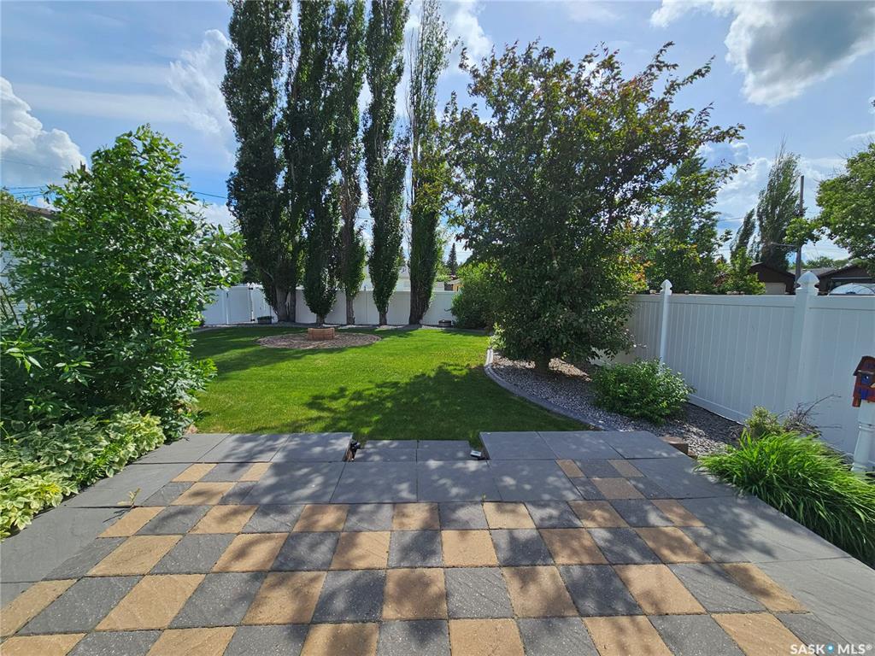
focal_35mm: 13
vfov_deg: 89.9
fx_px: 329
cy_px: 328
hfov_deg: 106.2
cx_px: 438
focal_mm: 2.2
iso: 50
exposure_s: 1/2890
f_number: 2.2
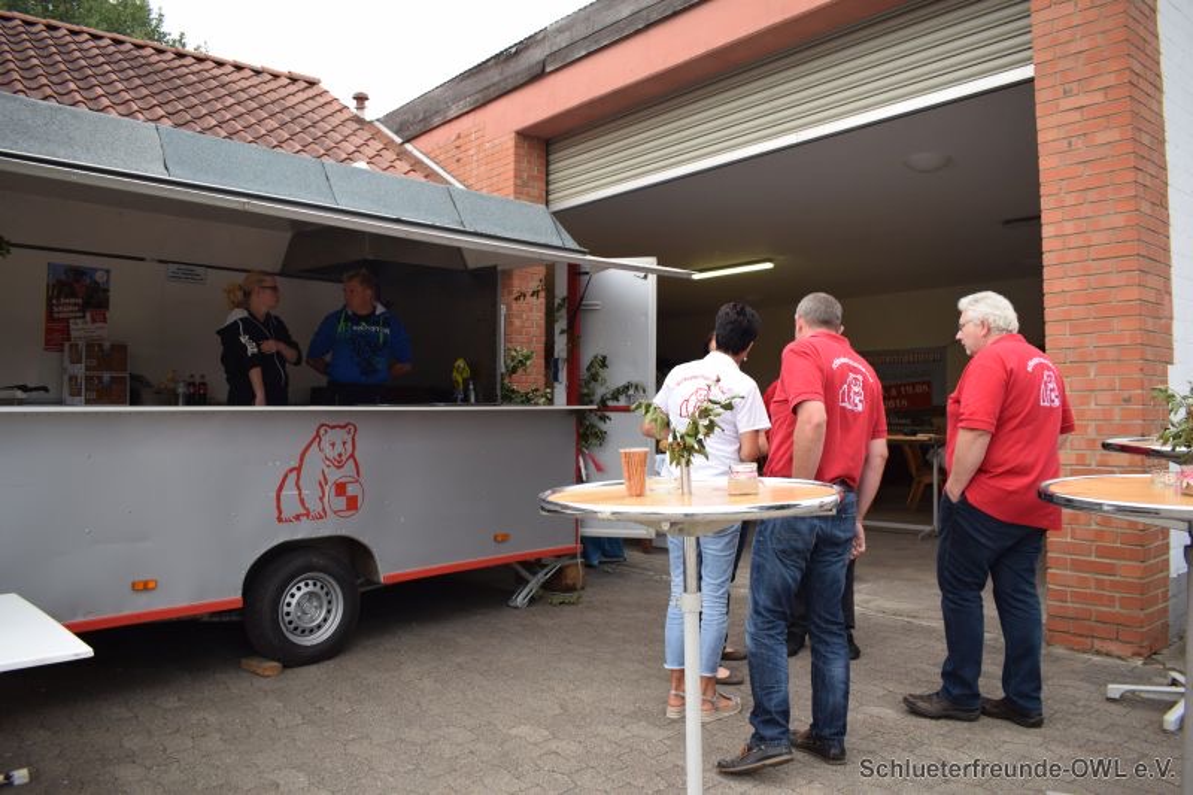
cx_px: 596
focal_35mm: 27
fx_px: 895
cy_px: 398
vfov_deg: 47.9
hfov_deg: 67.4
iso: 400
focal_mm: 18
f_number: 4.5
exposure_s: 1/80
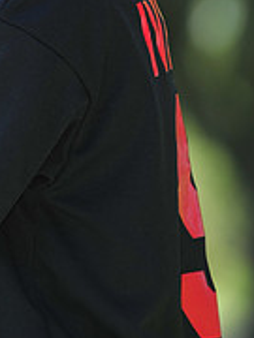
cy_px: -90
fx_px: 6066
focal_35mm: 620
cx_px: -49
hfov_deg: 2.4
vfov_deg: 3.2
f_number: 4.5
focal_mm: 200
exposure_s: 1/500
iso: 200
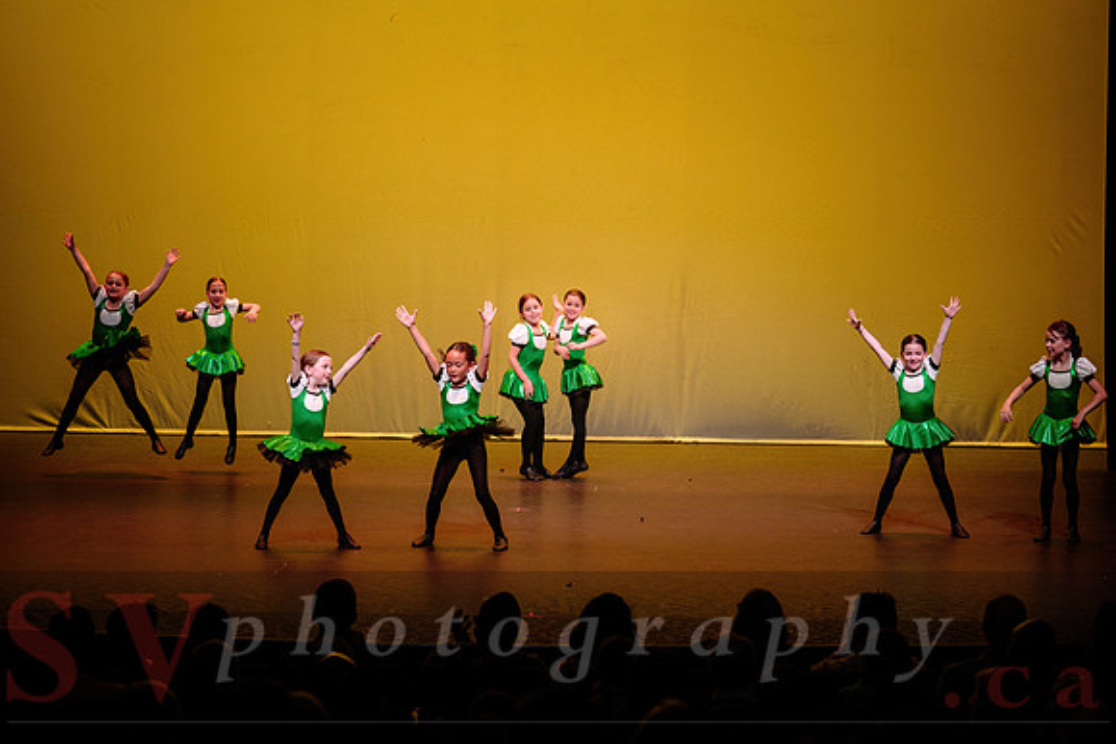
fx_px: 2946
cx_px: 558
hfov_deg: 21.5
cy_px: 372
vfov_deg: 14.4
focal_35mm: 95
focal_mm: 95
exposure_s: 1/500
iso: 1250
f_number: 2.8
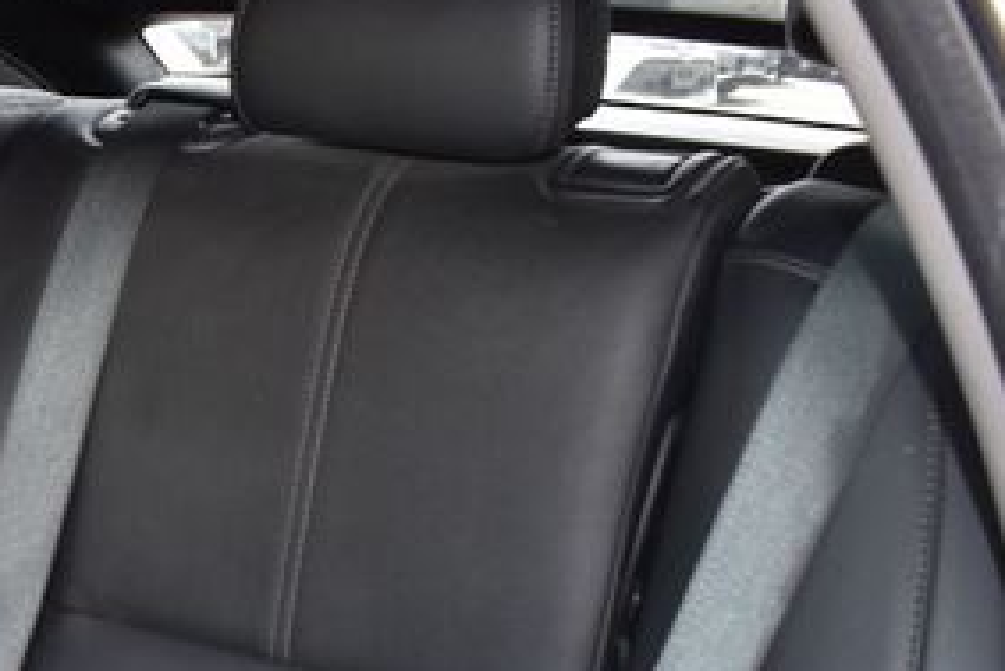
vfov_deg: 22.1
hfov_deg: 29.9
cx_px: -67
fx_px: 1704
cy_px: 504
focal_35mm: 61
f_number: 5.6
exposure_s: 1/125
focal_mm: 18
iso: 720
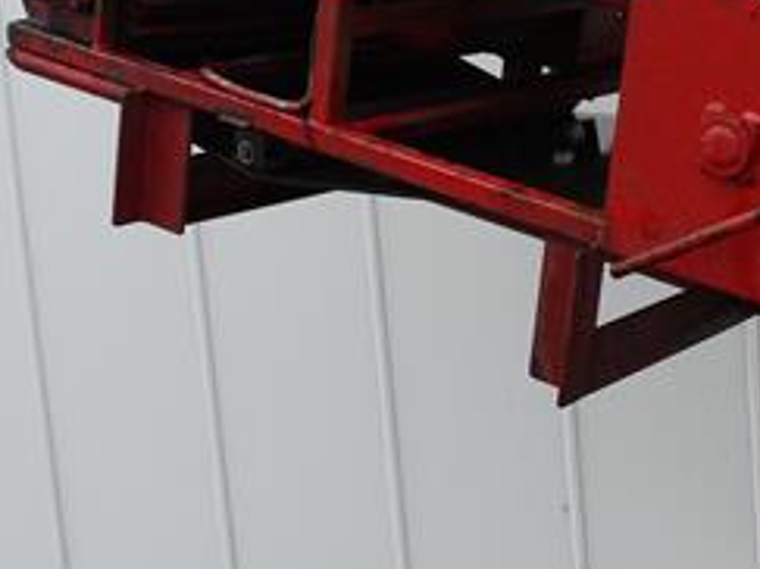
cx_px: 776
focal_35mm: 79
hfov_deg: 23.6
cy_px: 63
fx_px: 1734
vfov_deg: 18.4
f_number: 5
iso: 100
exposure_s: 1/200
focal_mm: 15
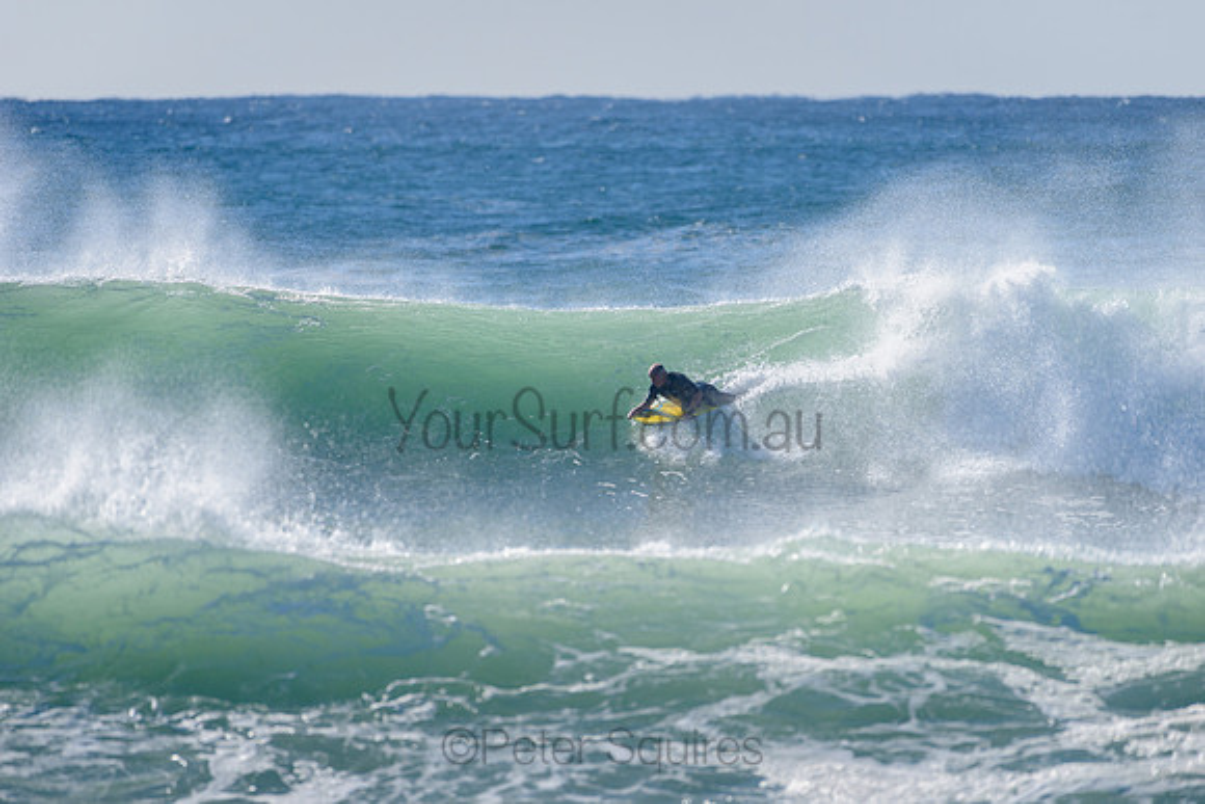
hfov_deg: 4.0
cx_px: 610
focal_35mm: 511
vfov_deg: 2.7
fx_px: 17092
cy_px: 402
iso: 180
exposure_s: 1/2000
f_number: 5.6
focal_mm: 500
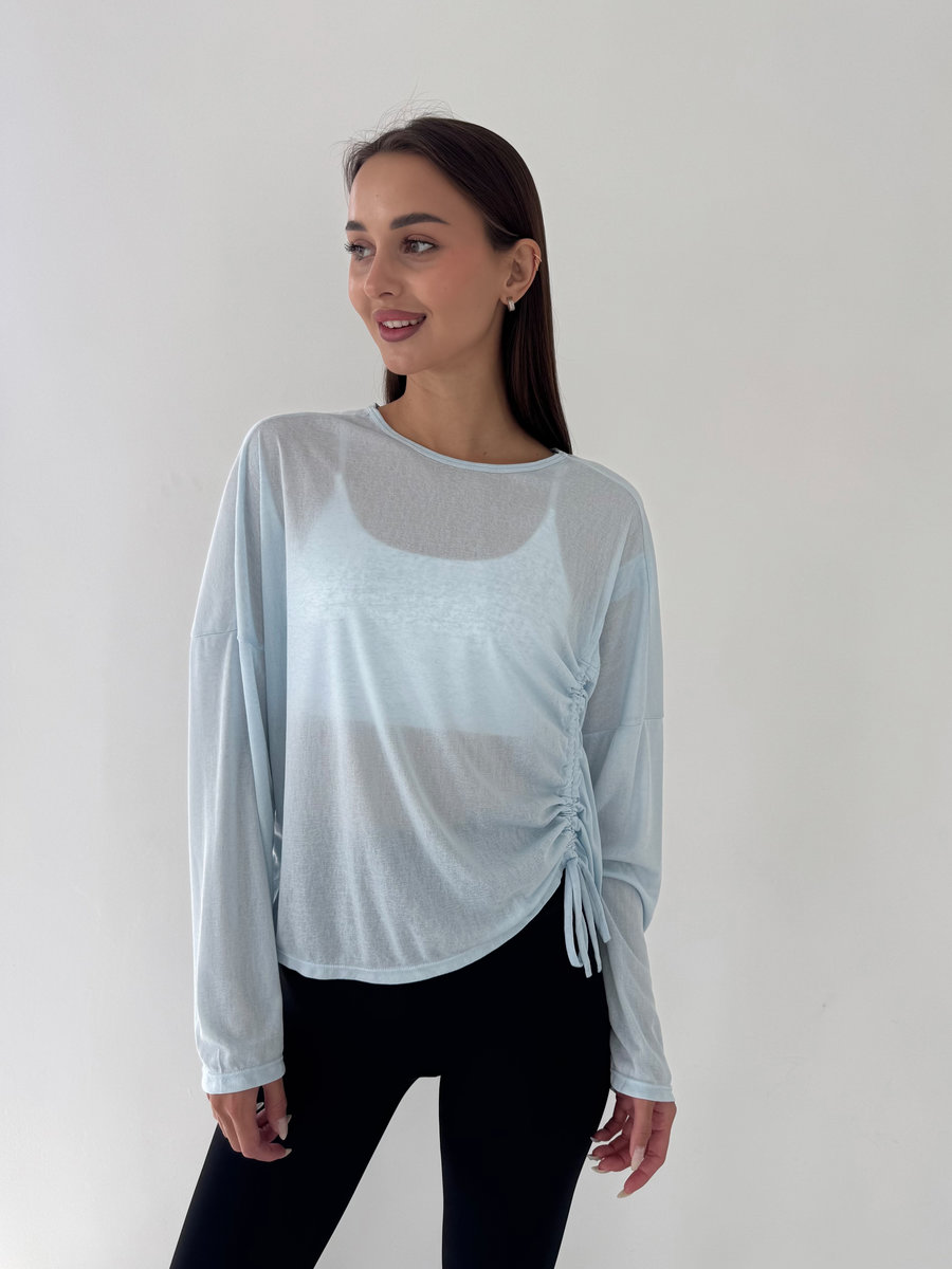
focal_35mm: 24
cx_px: 476
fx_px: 880
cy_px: 634
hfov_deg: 56.8
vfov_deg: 71.6
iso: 64
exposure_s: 1/121
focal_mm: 6.76
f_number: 1.78
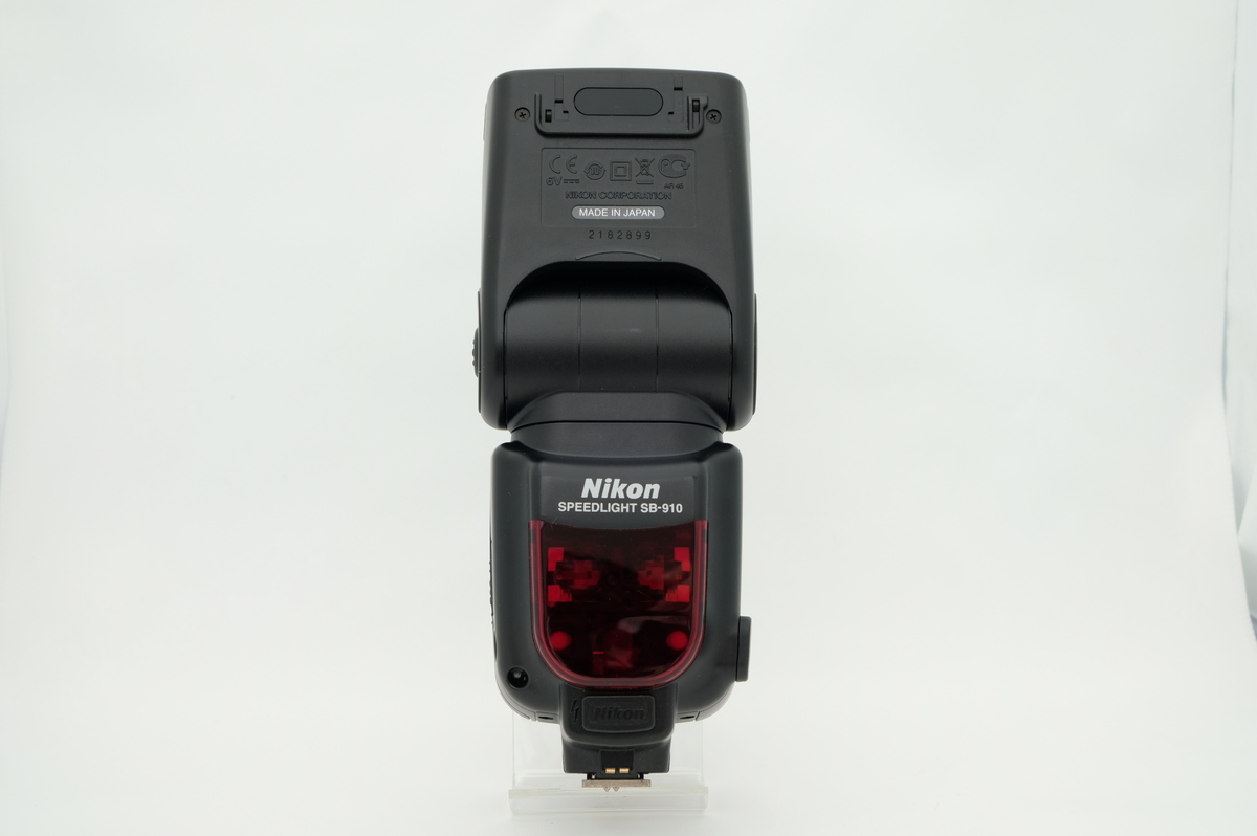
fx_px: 1500
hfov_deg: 45.5
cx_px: 628
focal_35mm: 43
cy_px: 418
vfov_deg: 31.1
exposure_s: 1/125
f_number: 8
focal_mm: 28.9
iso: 200
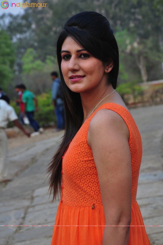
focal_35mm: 120
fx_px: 817
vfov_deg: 17.1
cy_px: 122
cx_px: 82
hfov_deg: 11.4
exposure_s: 1/80
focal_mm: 80
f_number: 5.3
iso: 450
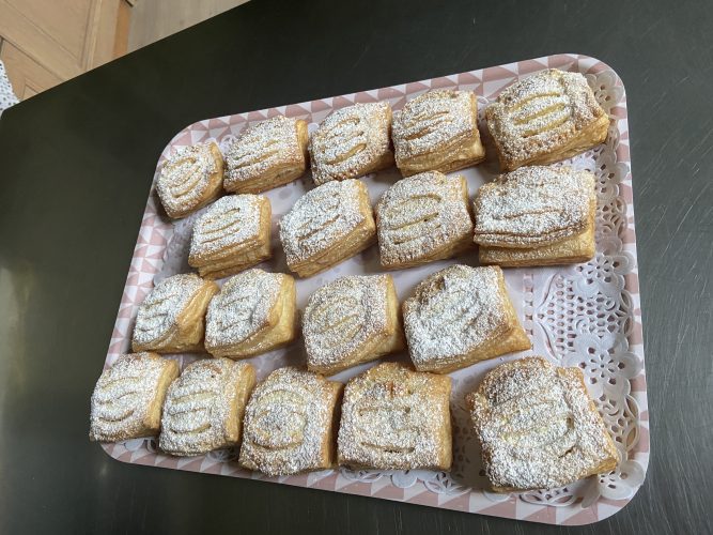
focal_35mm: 26
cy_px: 268
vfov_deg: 53.0
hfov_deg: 67.3
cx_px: 356
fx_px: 535
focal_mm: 4.25
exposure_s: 1/60
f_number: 1.8
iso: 160
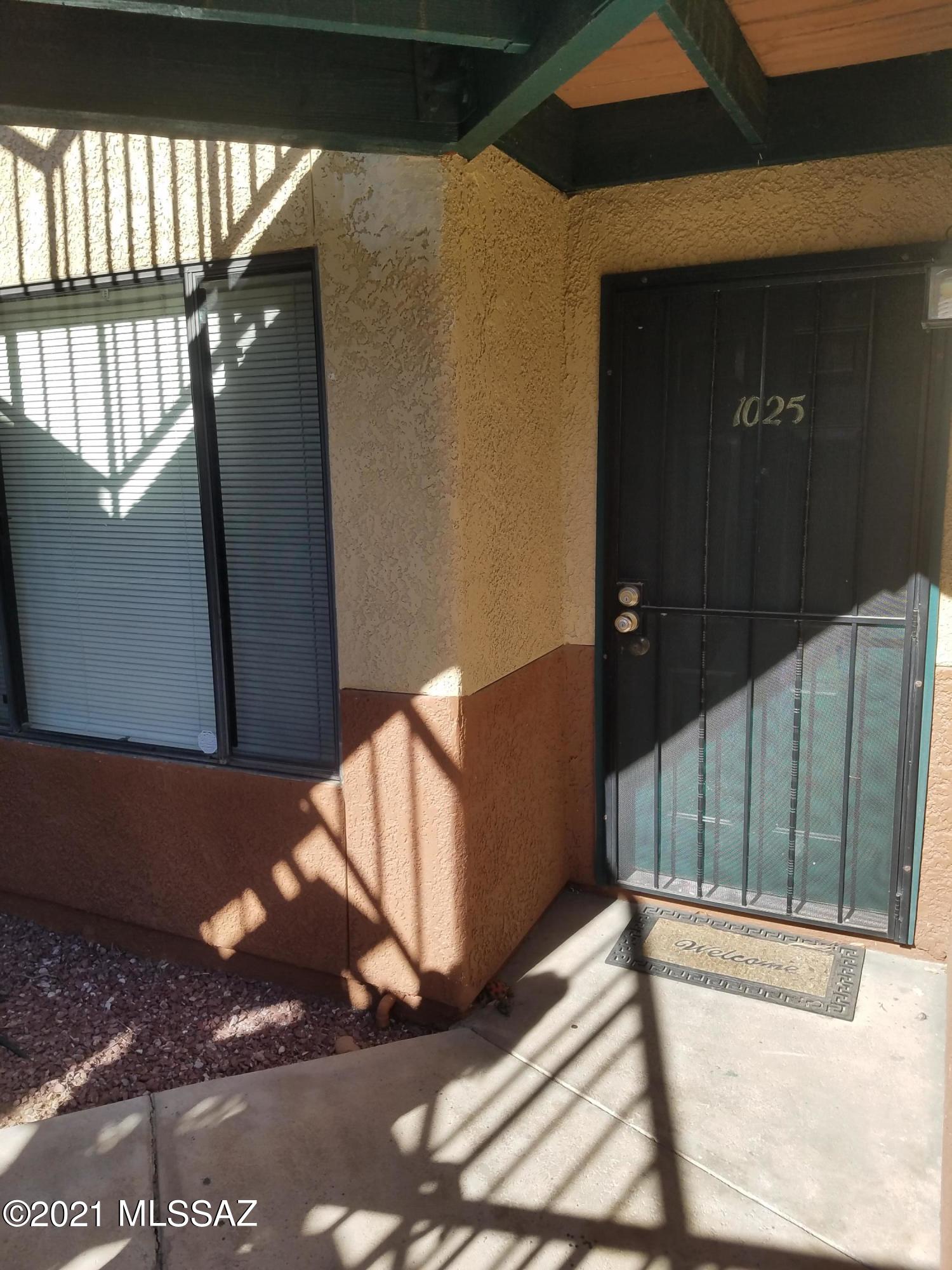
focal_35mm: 26
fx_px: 953
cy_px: 635
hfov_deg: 53.1
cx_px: 476
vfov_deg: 67.3
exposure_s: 1/1384
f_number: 1.7
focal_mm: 4.2
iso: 50
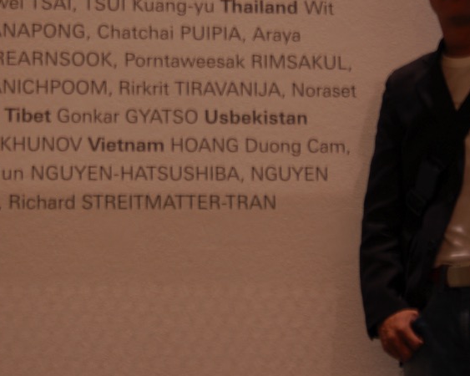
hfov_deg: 15.4
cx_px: 205
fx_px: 1738
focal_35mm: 125
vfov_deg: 12.3
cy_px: 111
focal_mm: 50
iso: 200
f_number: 4.5
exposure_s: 1/5
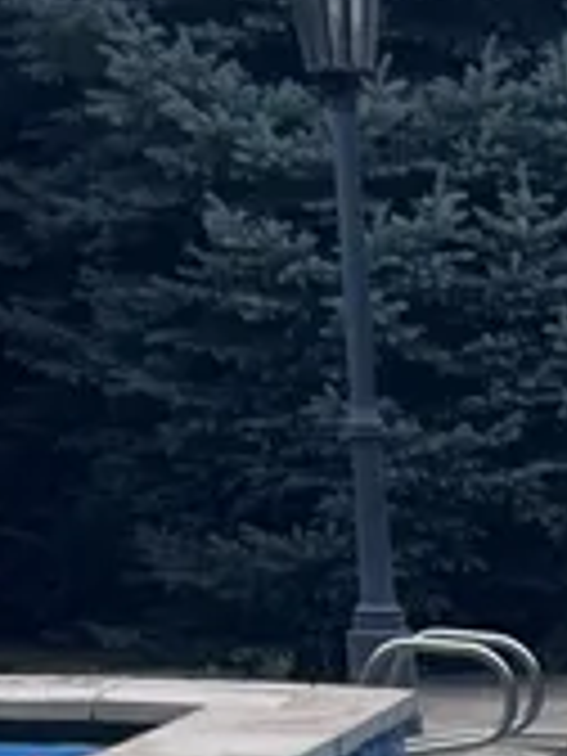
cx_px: 1462
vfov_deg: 9.4
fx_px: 4062
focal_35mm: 186
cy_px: 1890
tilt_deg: -21.2
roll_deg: -1.6
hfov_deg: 7.4
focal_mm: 5.7
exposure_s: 1/2045
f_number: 1.5
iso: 50
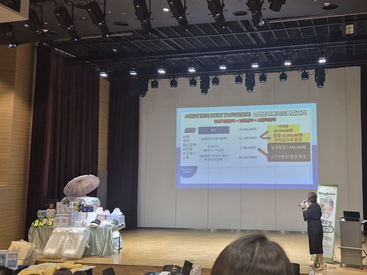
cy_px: 129
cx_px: 268
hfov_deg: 49.6
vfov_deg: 39.6
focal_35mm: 36
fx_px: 382
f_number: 1.8
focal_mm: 5.4
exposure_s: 1/120
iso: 400
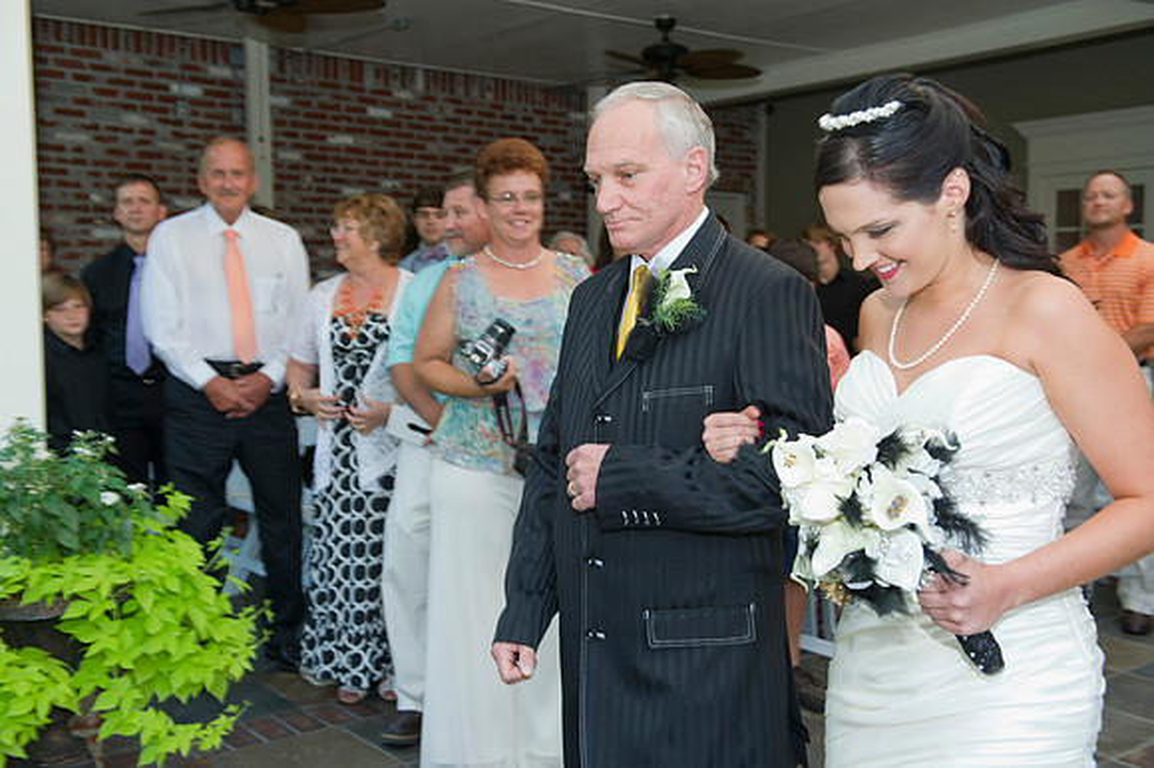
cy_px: 384
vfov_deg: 33.4
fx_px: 1281
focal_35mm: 40
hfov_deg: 48.5
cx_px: 577
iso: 800
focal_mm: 40
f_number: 5
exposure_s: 1/80
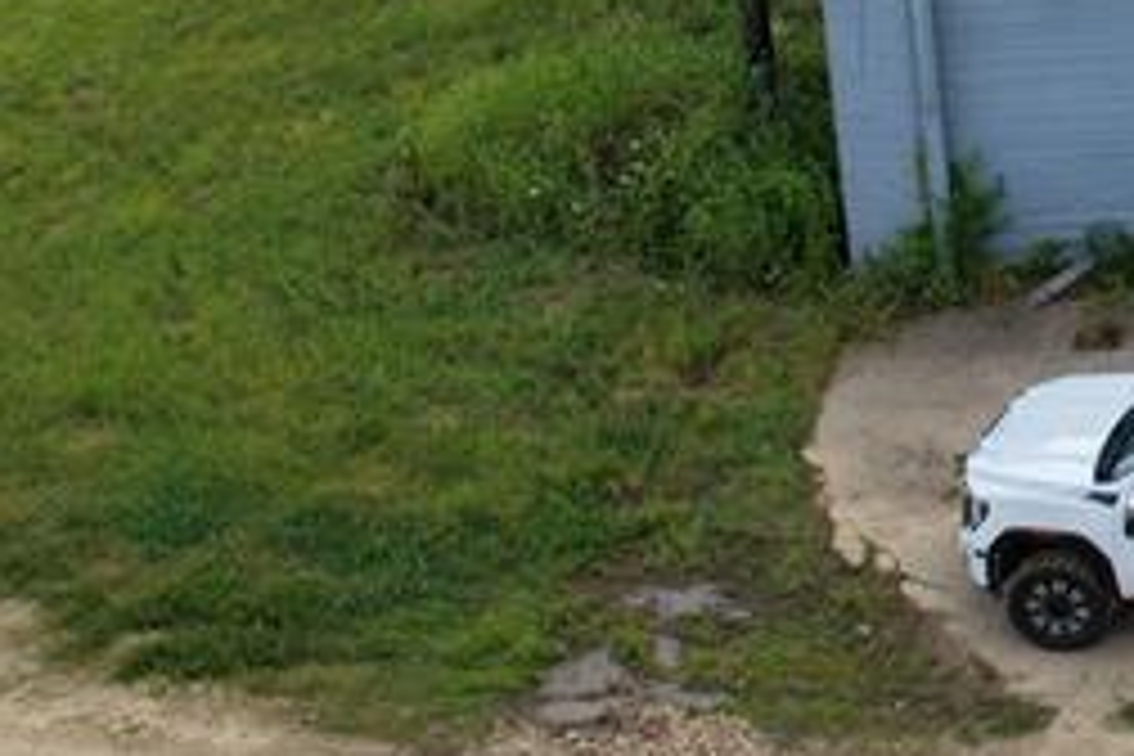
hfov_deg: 15.5
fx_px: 3591
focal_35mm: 114
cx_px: 2012
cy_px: -608
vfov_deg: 11.2
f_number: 2.8
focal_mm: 14.45
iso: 100
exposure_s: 1/500
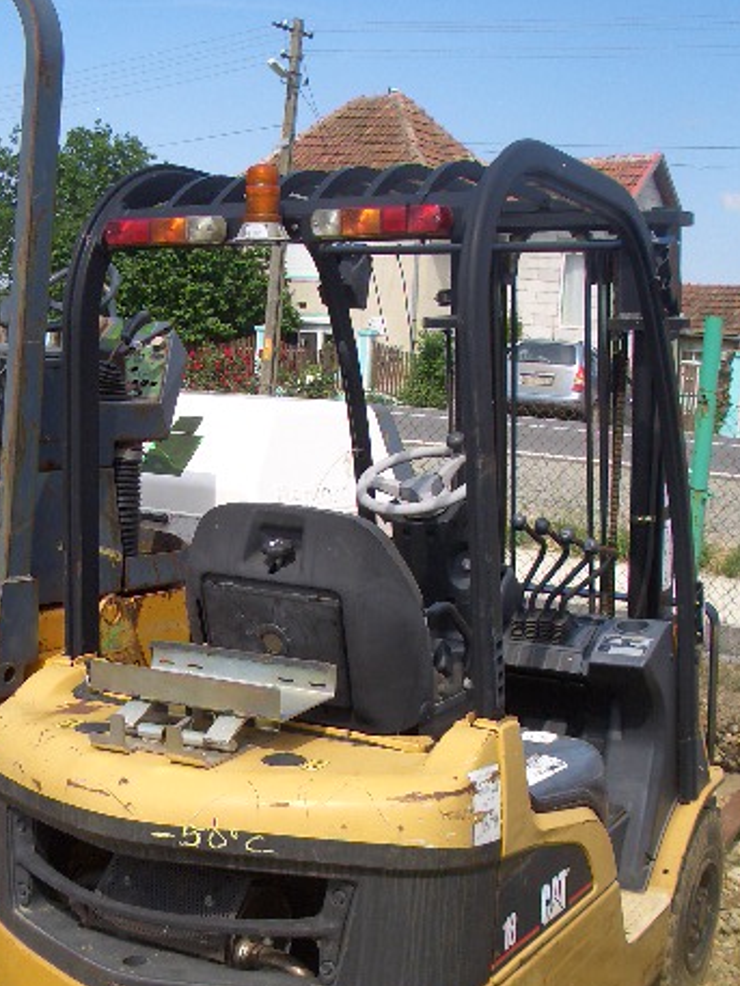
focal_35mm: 49
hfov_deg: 29.6
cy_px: 636
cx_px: 280
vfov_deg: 38.6
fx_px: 1396
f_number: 4.3
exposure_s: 1/320
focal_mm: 5.8
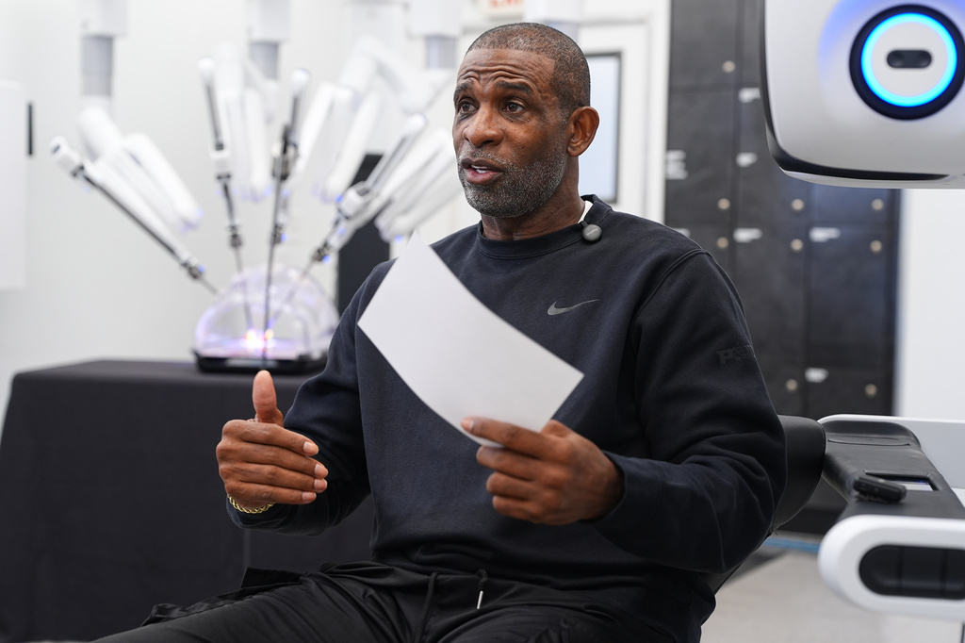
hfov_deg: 35.7
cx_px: 482
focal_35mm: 56
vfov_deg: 24.2
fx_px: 1501
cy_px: 322
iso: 640
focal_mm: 56
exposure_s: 1/160
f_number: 3.2
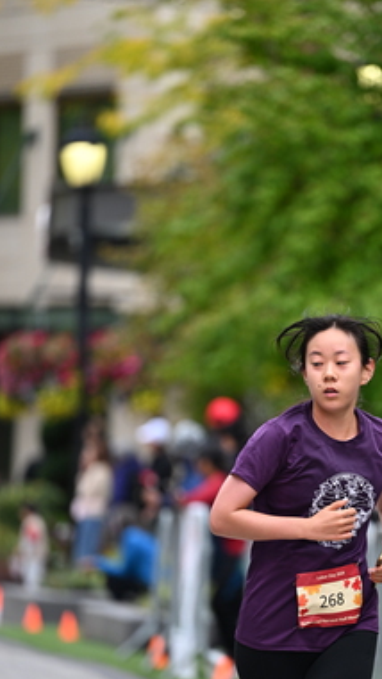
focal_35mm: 303
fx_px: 5451
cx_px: 324
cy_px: 438
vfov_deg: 7.1
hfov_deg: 4.0
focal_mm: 200
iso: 640
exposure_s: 1/2000
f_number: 2.8
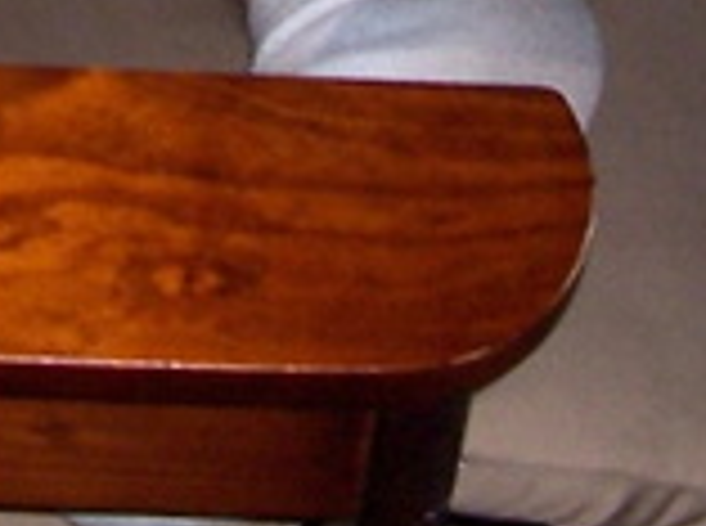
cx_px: -85
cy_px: -557
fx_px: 3500
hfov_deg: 11.3
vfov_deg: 8.2
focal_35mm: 172
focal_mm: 5.6
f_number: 2.7
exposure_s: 1/60
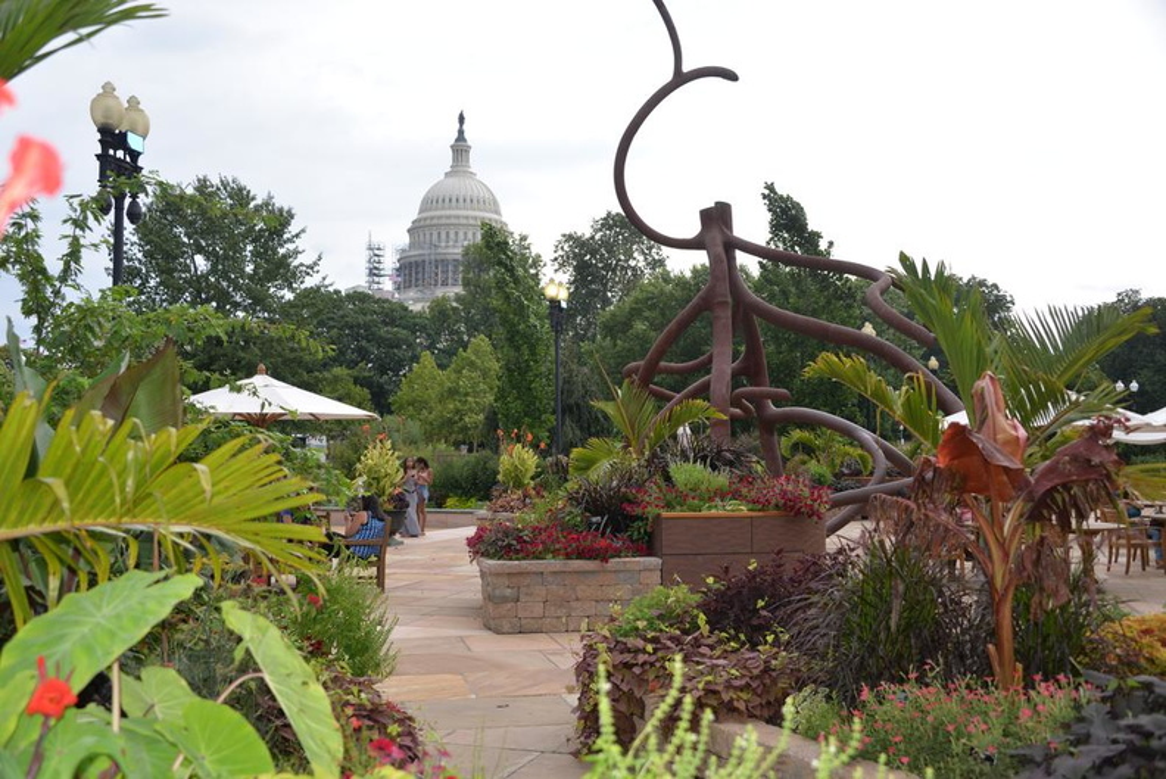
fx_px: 1231
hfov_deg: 50.7
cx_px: 583
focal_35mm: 38
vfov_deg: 35.1
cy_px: 390
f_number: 4
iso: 180
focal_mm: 38
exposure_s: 1/200
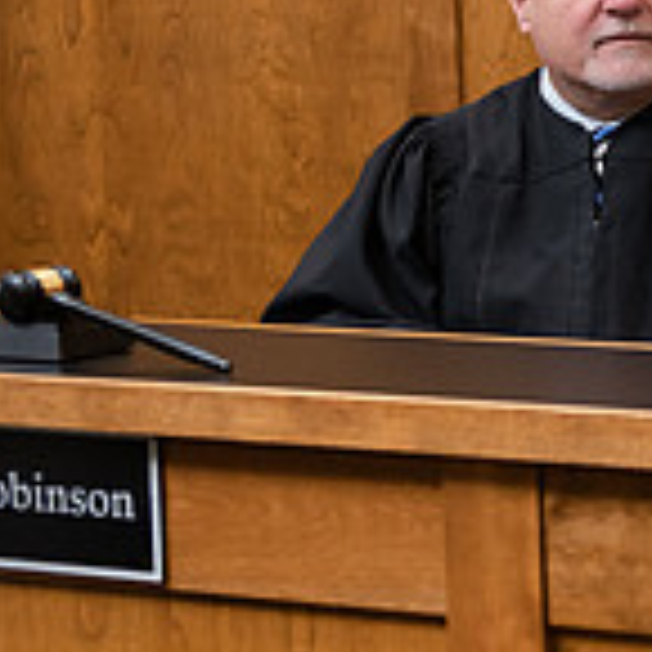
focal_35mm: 150
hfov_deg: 11.3
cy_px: 236
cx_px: 886
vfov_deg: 11.6
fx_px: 3196
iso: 1000
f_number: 3.2
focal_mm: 44
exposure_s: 1/200
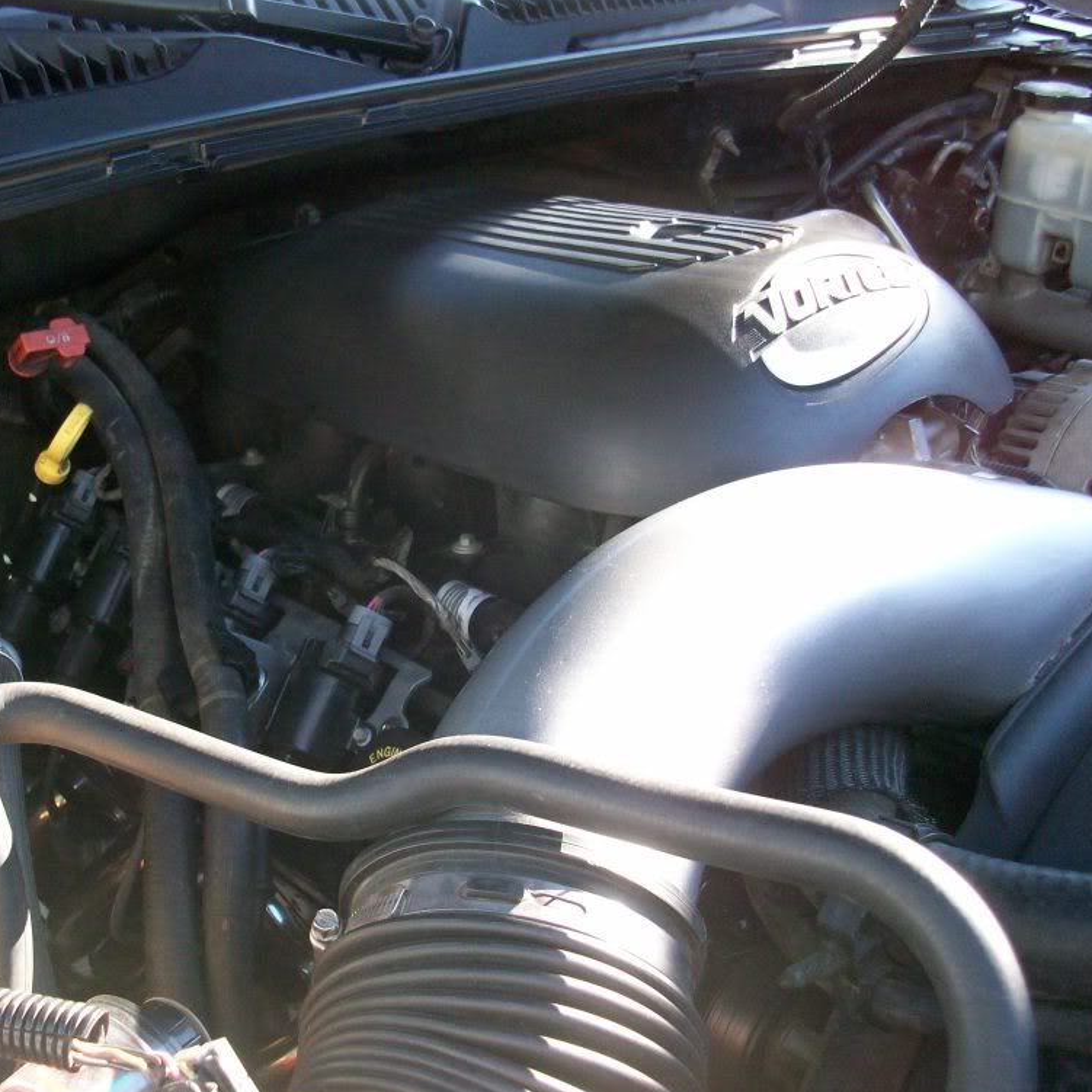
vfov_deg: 40.9
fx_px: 1463
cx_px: 409
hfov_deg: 40.6
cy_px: 545
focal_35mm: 41
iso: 160
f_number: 2.8
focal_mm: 5.7
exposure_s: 1/125
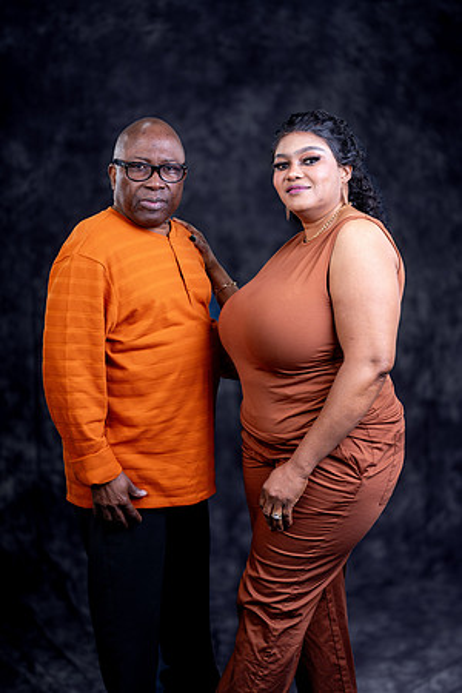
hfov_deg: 24.6
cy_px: 346
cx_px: 231
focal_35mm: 55
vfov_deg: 36.2
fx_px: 1059
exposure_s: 1/200
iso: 125
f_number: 10
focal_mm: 55
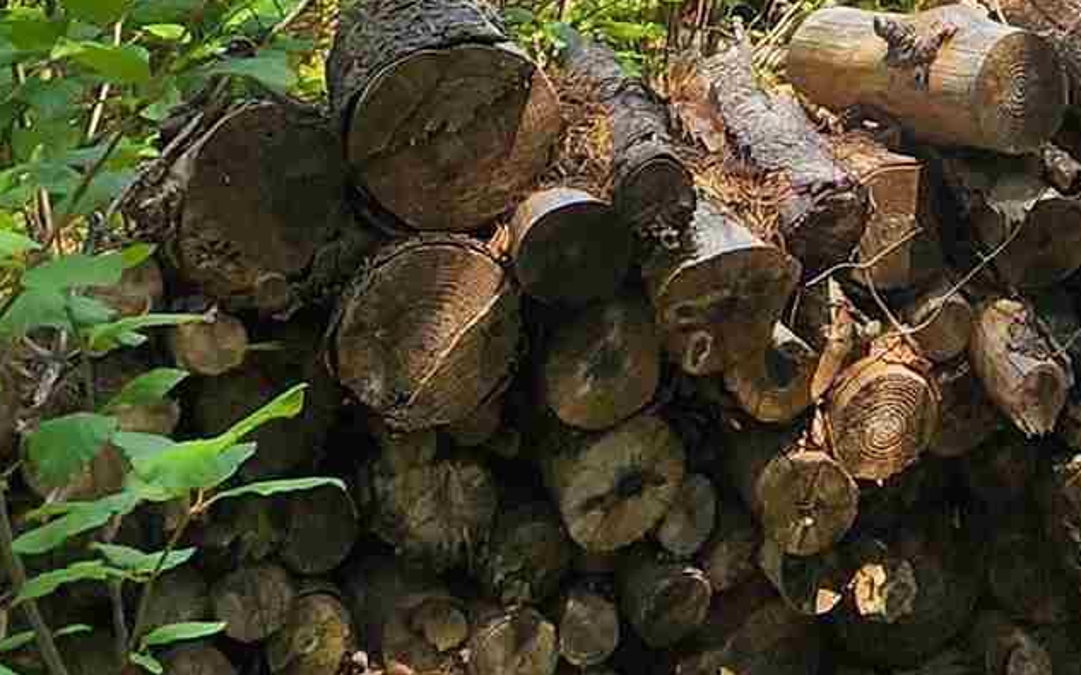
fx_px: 1974
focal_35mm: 67
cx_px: 1161
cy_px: -661
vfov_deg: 15.6
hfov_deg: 28.1
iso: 50
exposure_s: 1/557
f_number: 2.2
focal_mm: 2.2
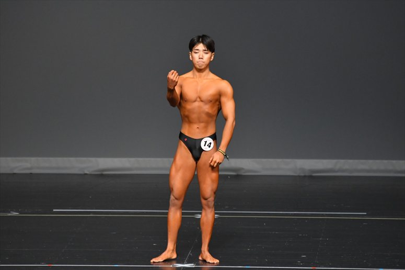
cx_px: 202
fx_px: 3879
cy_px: 135
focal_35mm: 345
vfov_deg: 4.0
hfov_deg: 6.0
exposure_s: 1/400
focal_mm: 230
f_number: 5.6
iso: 2500
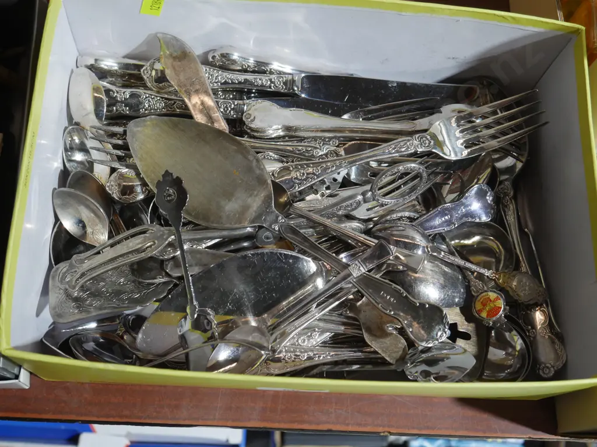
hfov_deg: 41.2
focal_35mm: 46
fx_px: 793
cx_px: 298
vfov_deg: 31.5
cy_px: 224
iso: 1250
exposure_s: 1/60
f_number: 5.1
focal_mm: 23
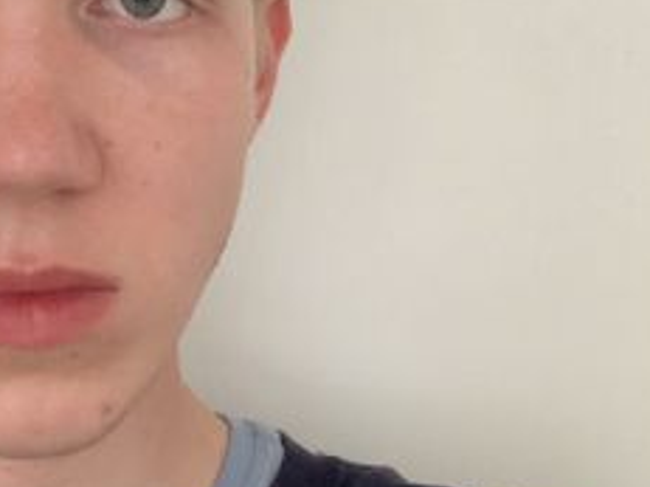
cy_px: 152
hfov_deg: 22.9
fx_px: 1558
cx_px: 59
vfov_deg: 17.7
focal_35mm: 83
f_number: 2.2
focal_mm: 2.87
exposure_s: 1/60
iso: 125
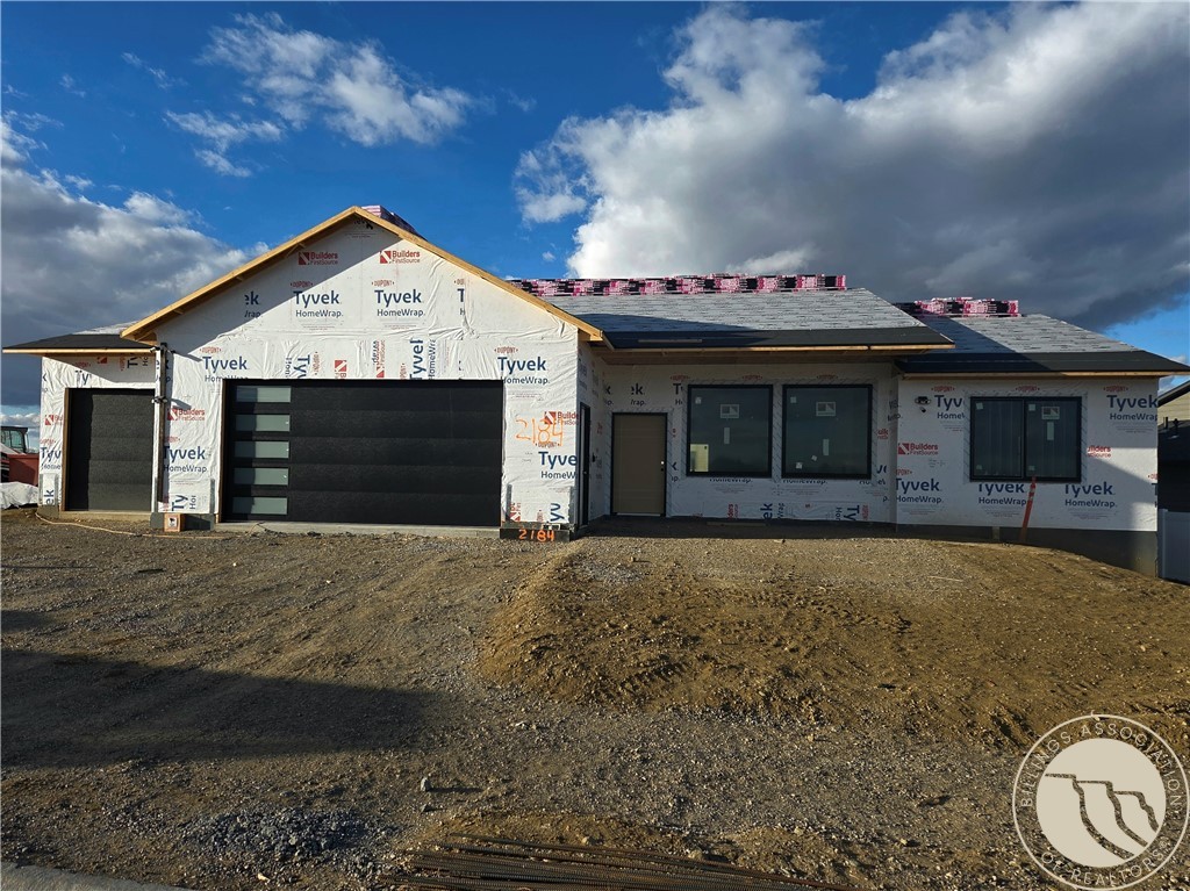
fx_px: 790
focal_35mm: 23
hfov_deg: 74.0
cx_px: 595
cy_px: 446
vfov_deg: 58.8
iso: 80
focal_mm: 5.4
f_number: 1.8
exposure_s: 1/5000
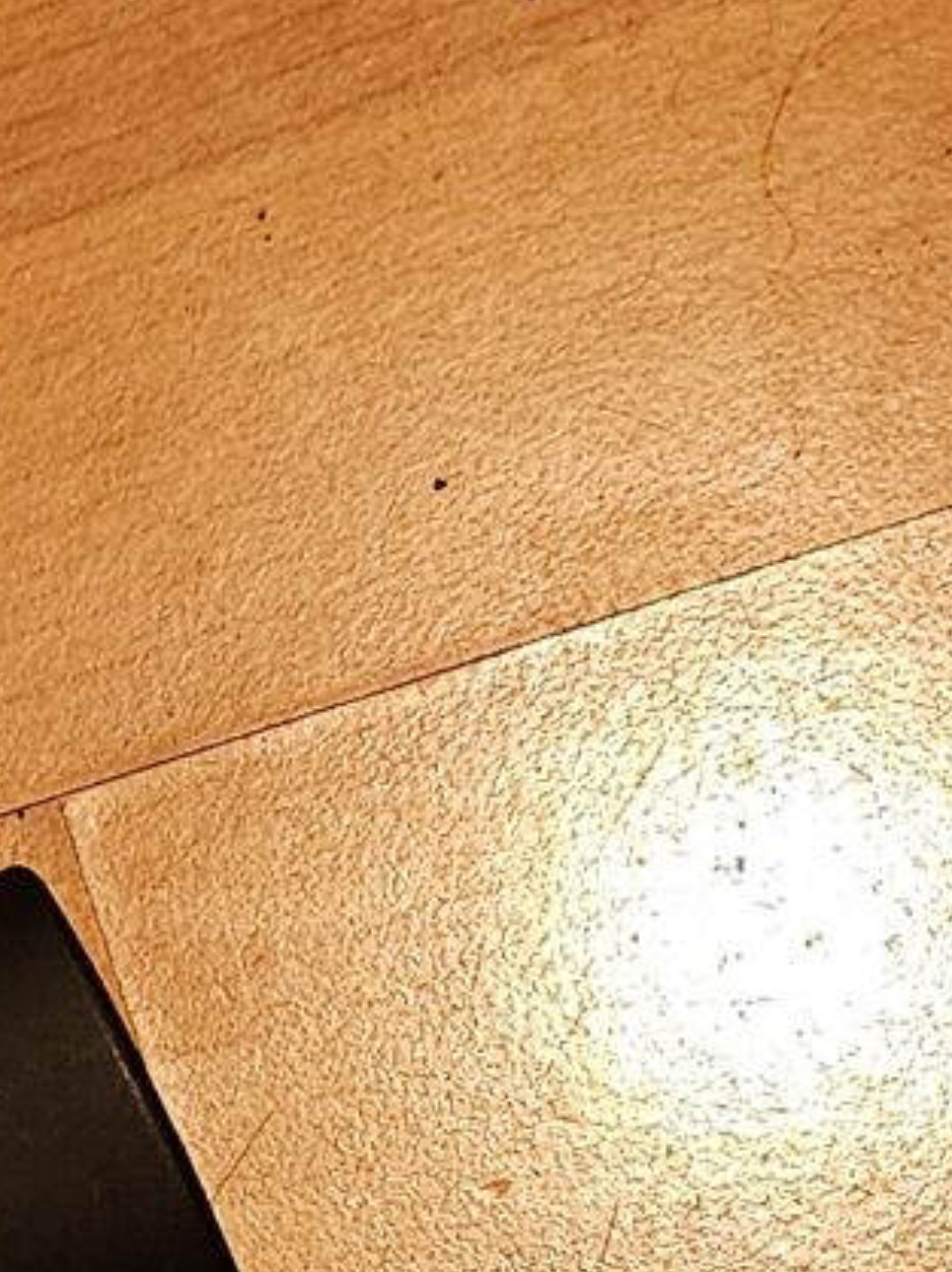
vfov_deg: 13.5
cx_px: -624
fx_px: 5176
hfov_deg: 10.1
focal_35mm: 141
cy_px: 1646
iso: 640
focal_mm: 6.3
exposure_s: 1/25
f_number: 1.7
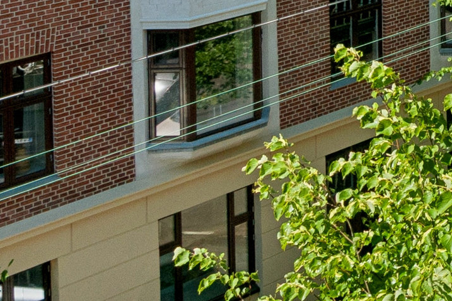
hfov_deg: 17.6
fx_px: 1181
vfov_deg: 13.5
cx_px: 805
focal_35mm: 94
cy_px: -173
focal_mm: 15
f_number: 10
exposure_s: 1/320
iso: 200
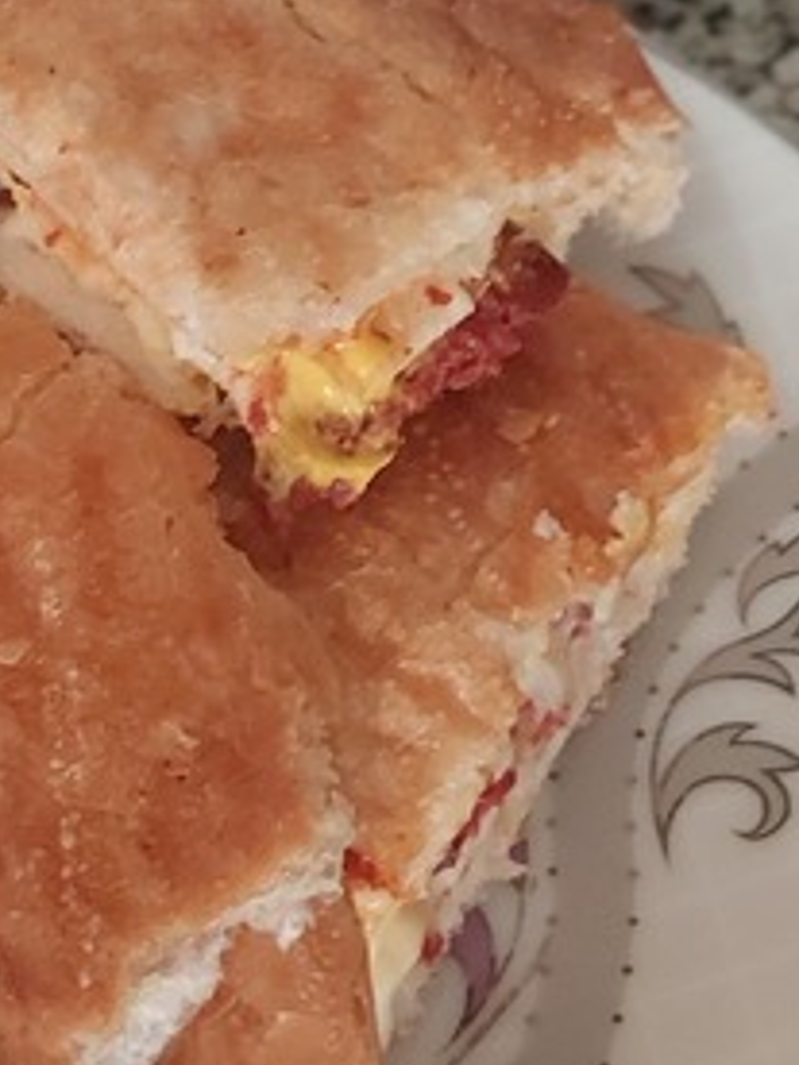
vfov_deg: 19.4
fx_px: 3078
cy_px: 212
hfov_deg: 14.6
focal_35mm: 100
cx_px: 50
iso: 250
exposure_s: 1/25
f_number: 1.8
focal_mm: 4.6
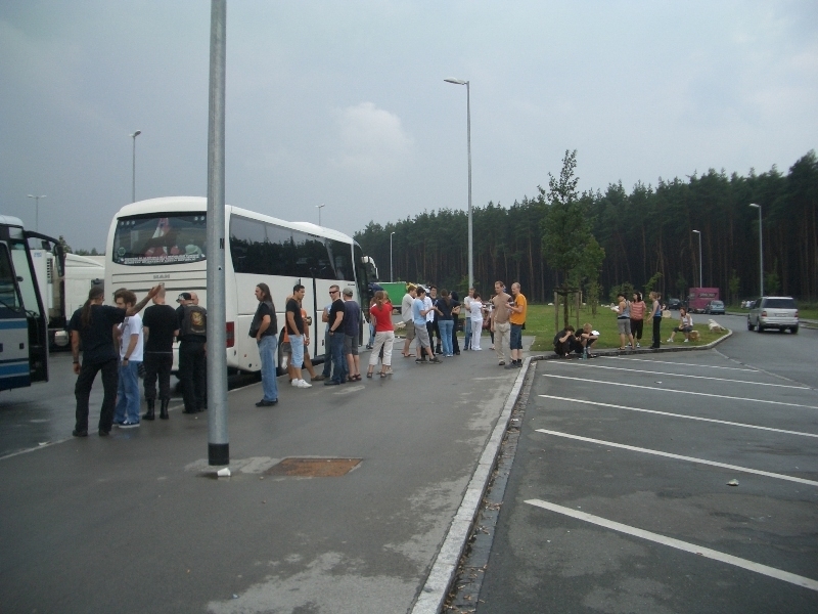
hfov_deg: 52.6
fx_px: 827
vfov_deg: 40.7
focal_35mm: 35
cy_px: 307
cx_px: 409
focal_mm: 5.8
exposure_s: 1/640
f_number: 2.6
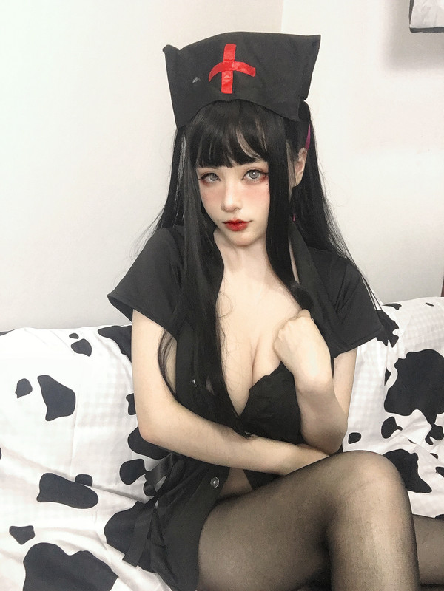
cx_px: 222
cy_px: 296
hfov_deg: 45.4
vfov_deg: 58.4
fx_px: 530
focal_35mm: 31
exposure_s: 1/17
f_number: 2.2
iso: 125
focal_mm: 2.65
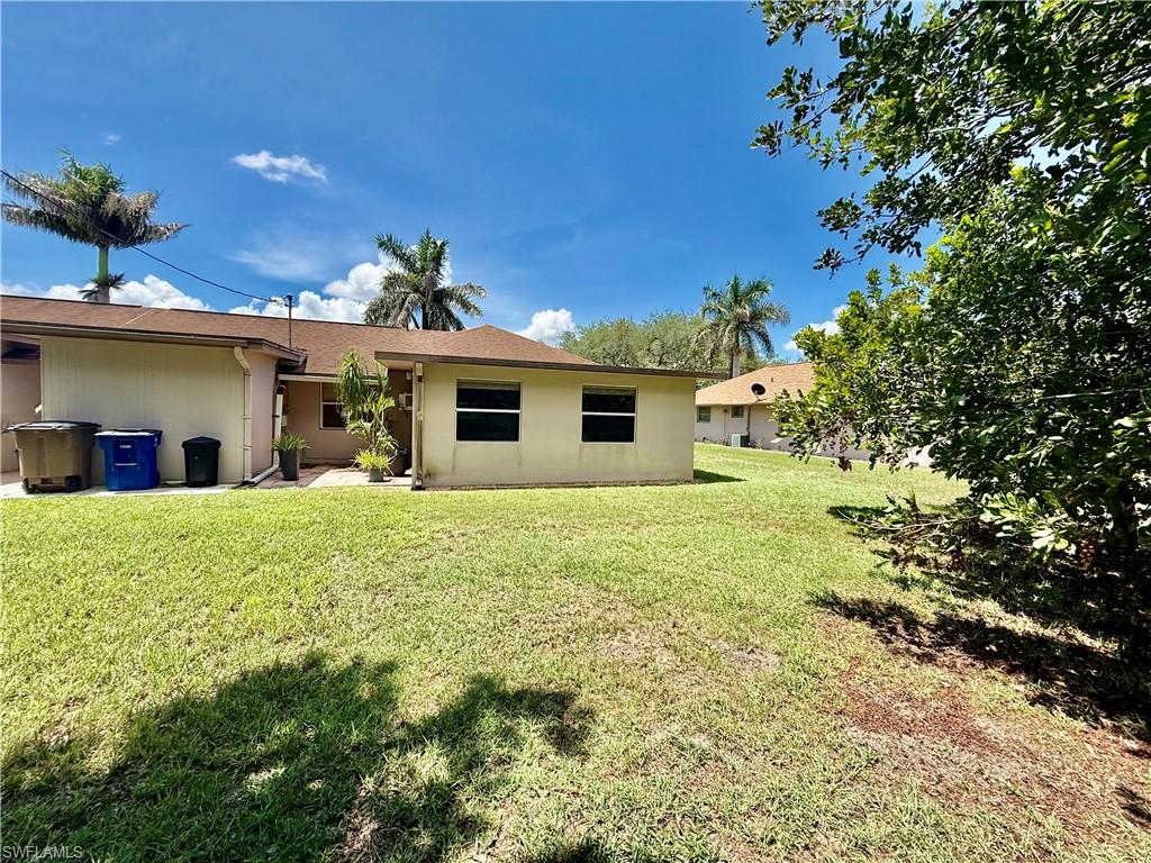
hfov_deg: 102.1
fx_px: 466
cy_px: 432
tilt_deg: -1.5
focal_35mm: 14
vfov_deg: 85.7
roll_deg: -1.2
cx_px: 576
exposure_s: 1/1534
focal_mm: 2.22
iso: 50
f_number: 2.2
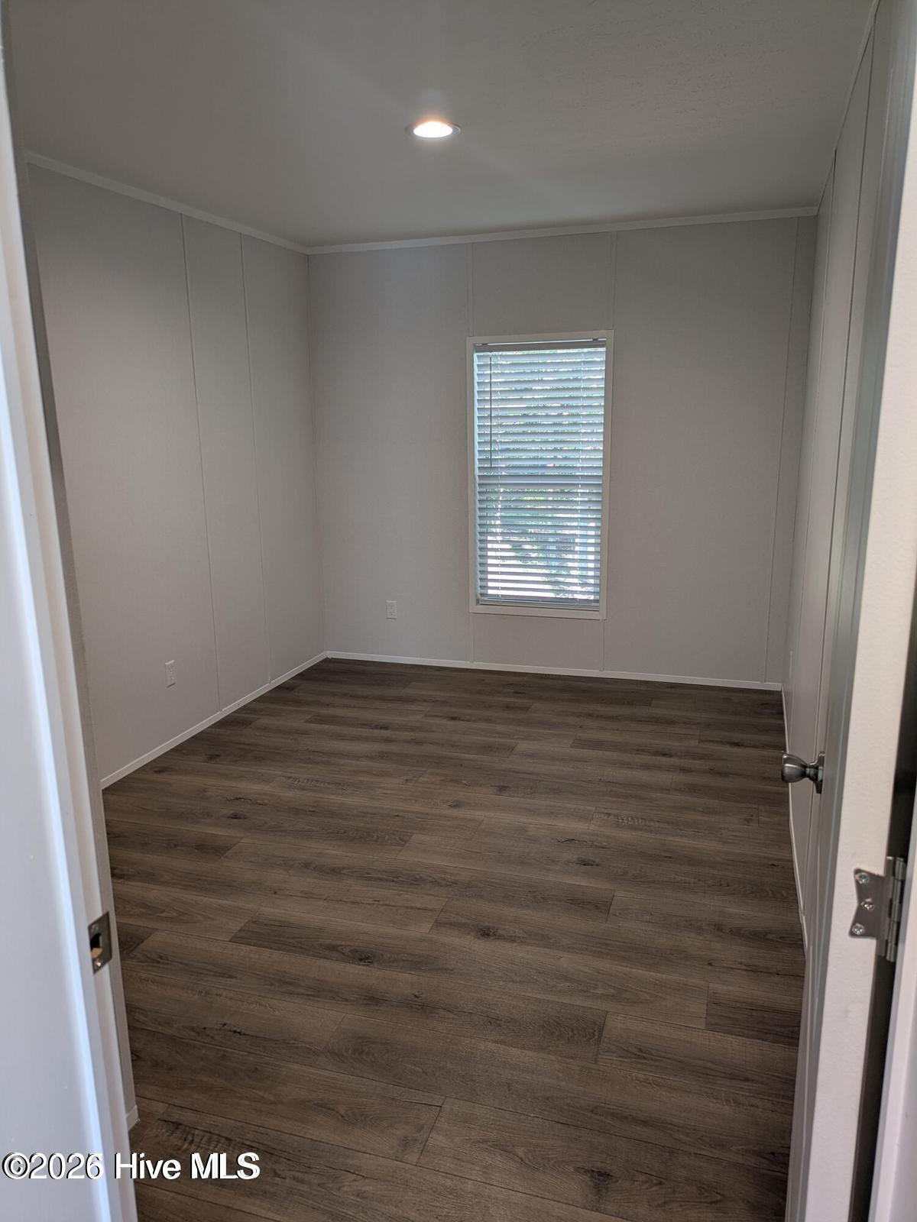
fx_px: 883
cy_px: 611
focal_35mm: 25
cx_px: 458
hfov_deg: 54.9
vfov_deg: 69.4
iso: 46
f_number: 1.89
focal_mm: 5.43
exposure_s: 1/24
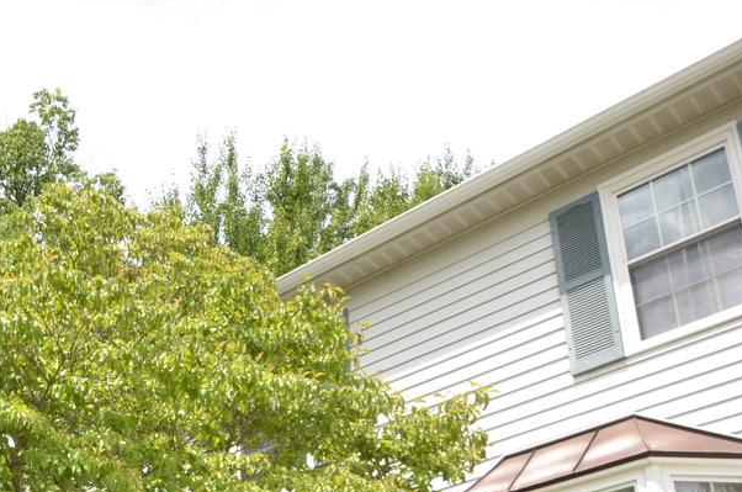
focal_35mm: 51
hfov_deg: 35.9
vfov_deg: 25.1
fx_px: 1049
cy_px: 497
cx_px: 37
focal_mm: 10
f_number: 5.6
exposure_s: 1/250
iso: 100
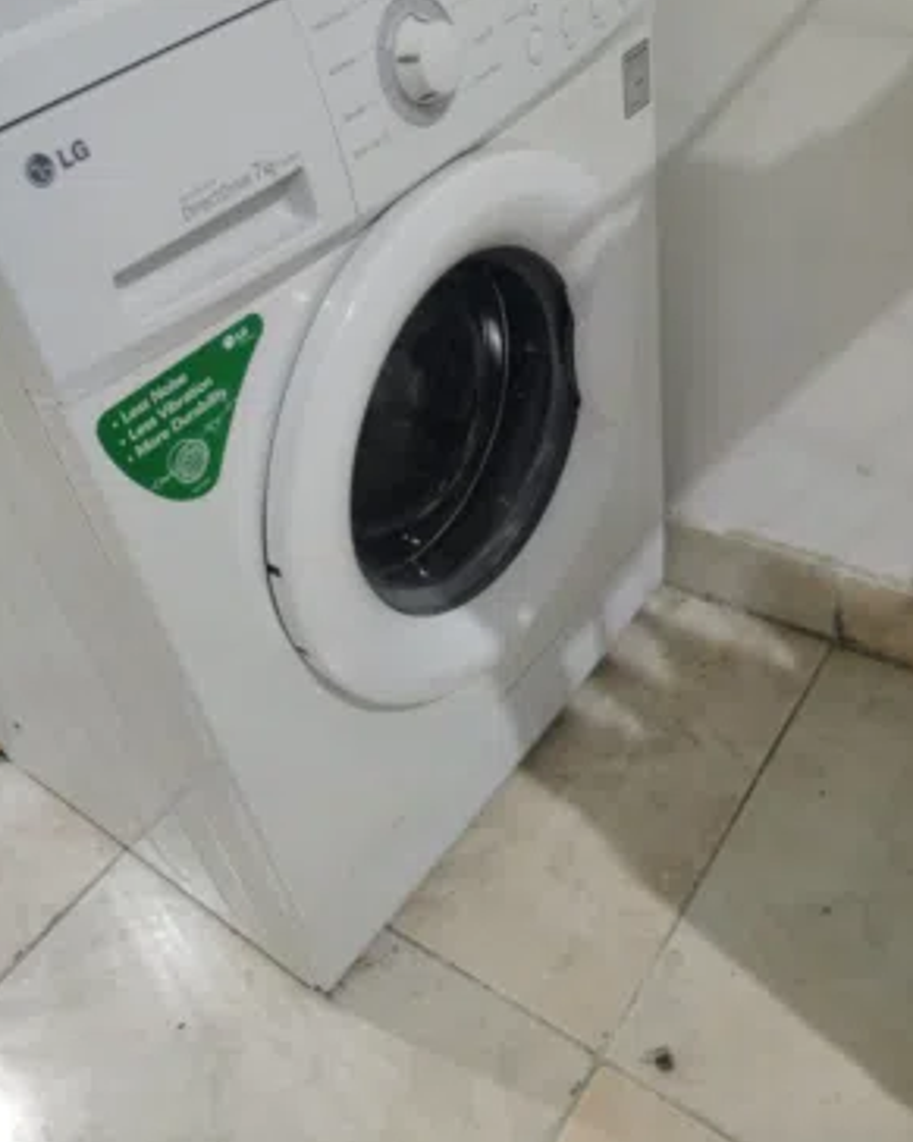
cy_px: 536
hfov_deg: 47.1
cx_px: 449
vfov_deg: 57.2
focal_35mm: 31
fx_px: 1048
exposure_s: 1/33.3
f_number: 1.8
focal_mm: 4.25
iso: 378
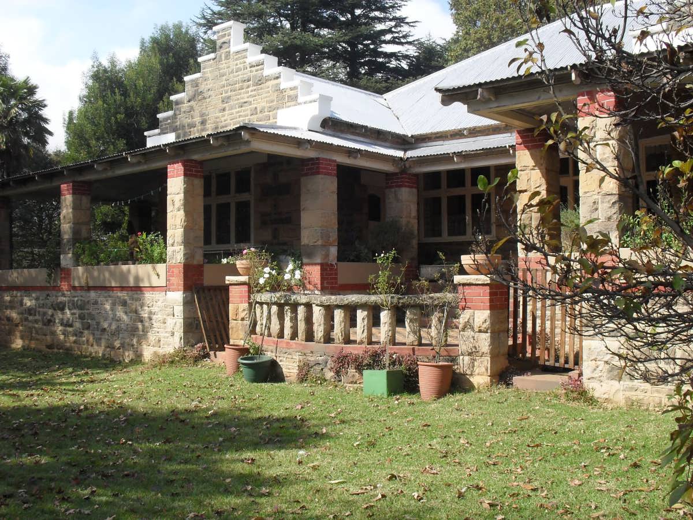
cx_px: 346
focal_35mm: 38
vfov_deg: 37.7
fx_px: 761
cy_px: 260
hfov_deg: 49.0
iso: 80
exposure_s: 1/125
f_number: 8.3
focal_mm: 6.3
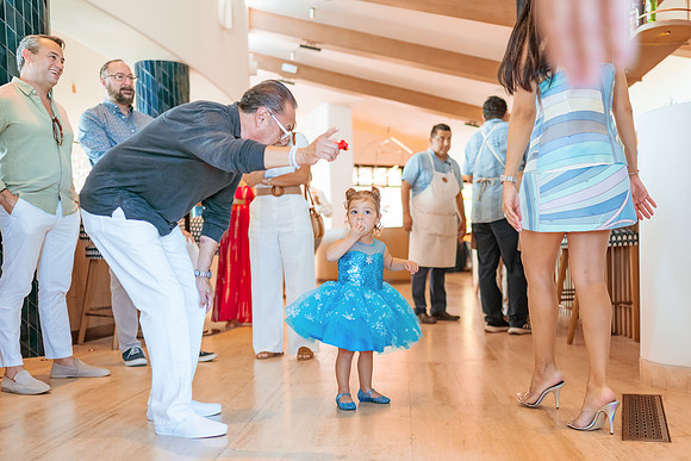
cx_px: 411
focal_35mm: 42
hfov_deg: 46.6
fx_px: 799
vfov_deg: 32.1
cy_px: 274
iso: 1600
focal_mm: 35
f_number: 1.8
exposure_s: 1/400
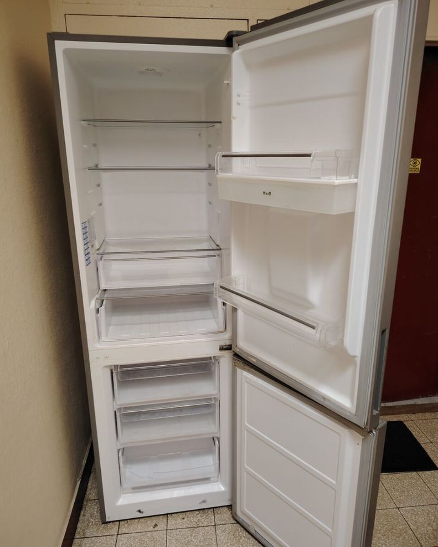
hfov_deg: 54.9
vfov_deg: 66.0
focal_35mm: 26
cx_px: 226
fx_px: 421
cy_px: 284
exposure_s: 1/33.3
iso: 1216
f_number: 1.75
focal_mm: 5.25
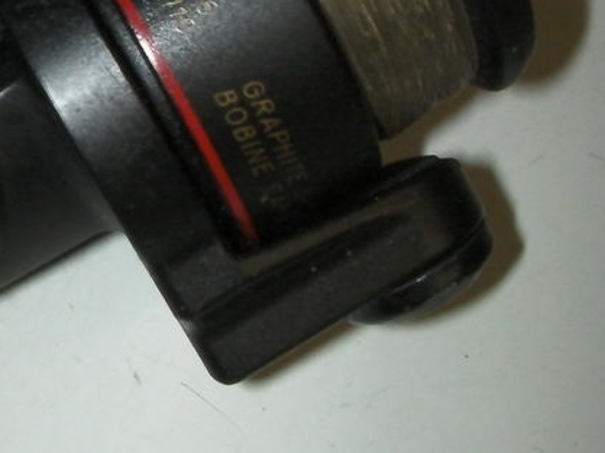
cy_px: -29
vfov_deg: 15.8
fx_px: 1590
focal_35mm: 91
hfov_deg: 20.4
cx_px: -80
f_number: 5.6
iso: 200
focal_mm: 6.3
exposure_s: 1/30
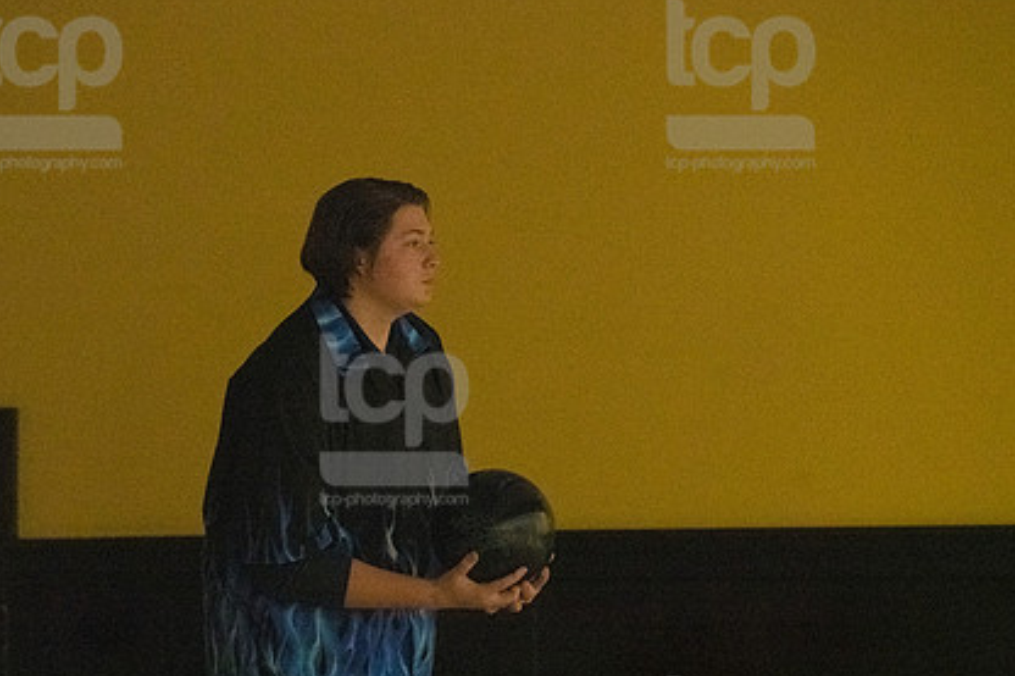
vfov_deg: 5.2
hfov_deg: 7.8
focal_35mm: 265
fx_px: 7468
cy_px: 421
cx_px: 395
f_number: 4.5
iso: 10000
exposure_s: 1/1000
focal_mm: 190
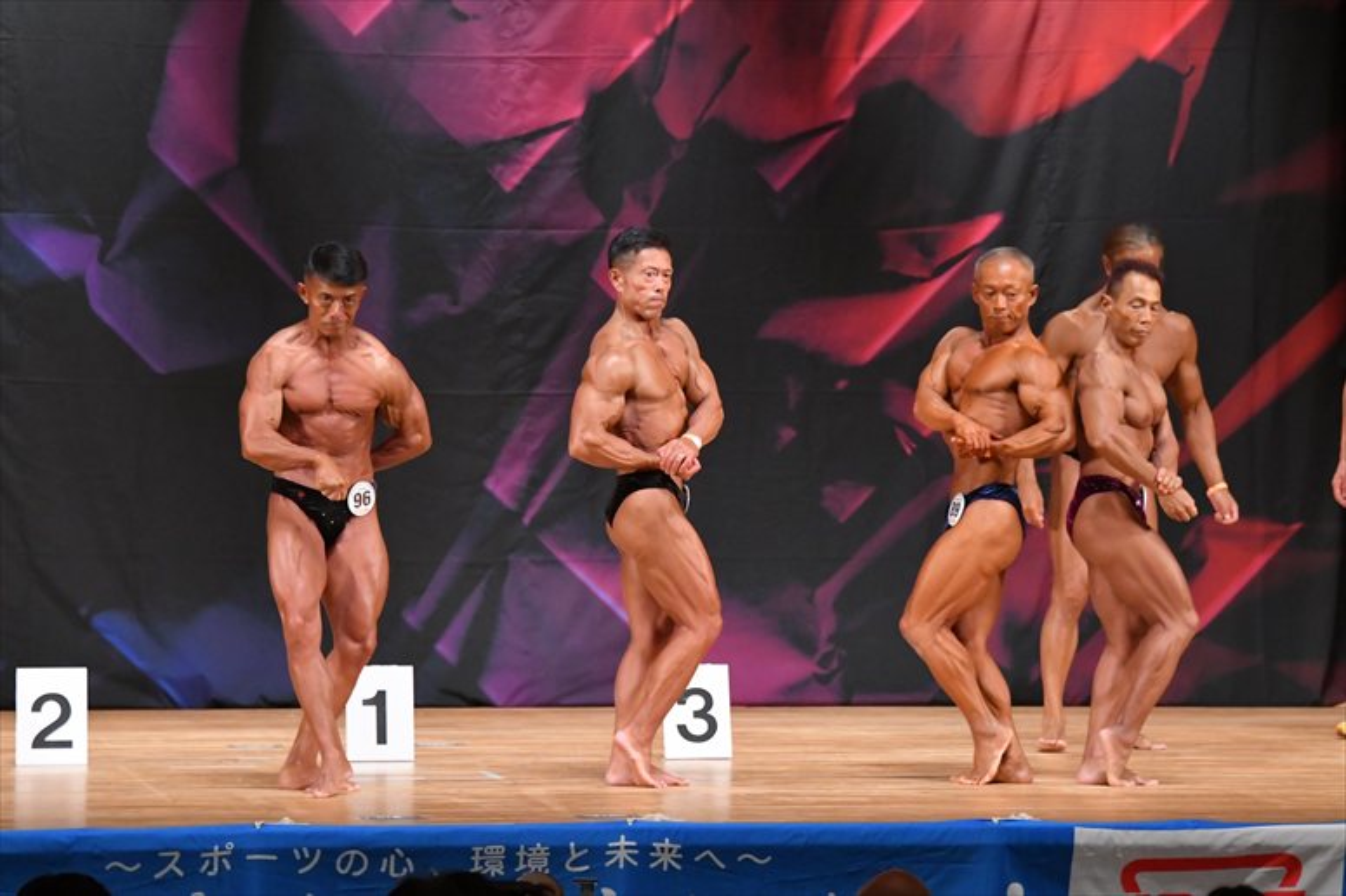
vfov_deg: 7.3
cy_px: 448
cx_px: 673
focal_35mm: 187
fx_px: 6988
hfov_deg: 11.0
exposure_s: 1/400
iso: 5600
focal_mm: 125
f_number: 5.6
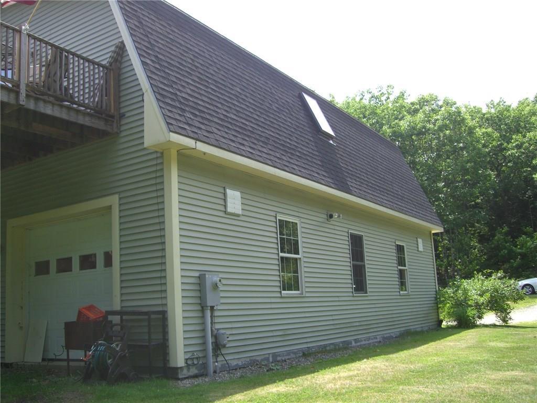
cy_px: 202
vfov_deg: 37.7
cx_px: 268
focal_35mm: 38
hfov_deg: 49.0
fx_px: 589
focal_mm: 6.2
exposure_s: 1/400
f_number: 2.7
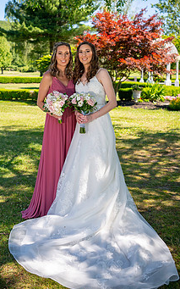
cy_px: 105
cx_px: 71
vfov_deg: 45.7
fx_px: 338
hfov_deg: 29.8
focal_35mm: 43
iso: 100
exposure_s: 1/800
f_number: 3.2
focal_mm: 32
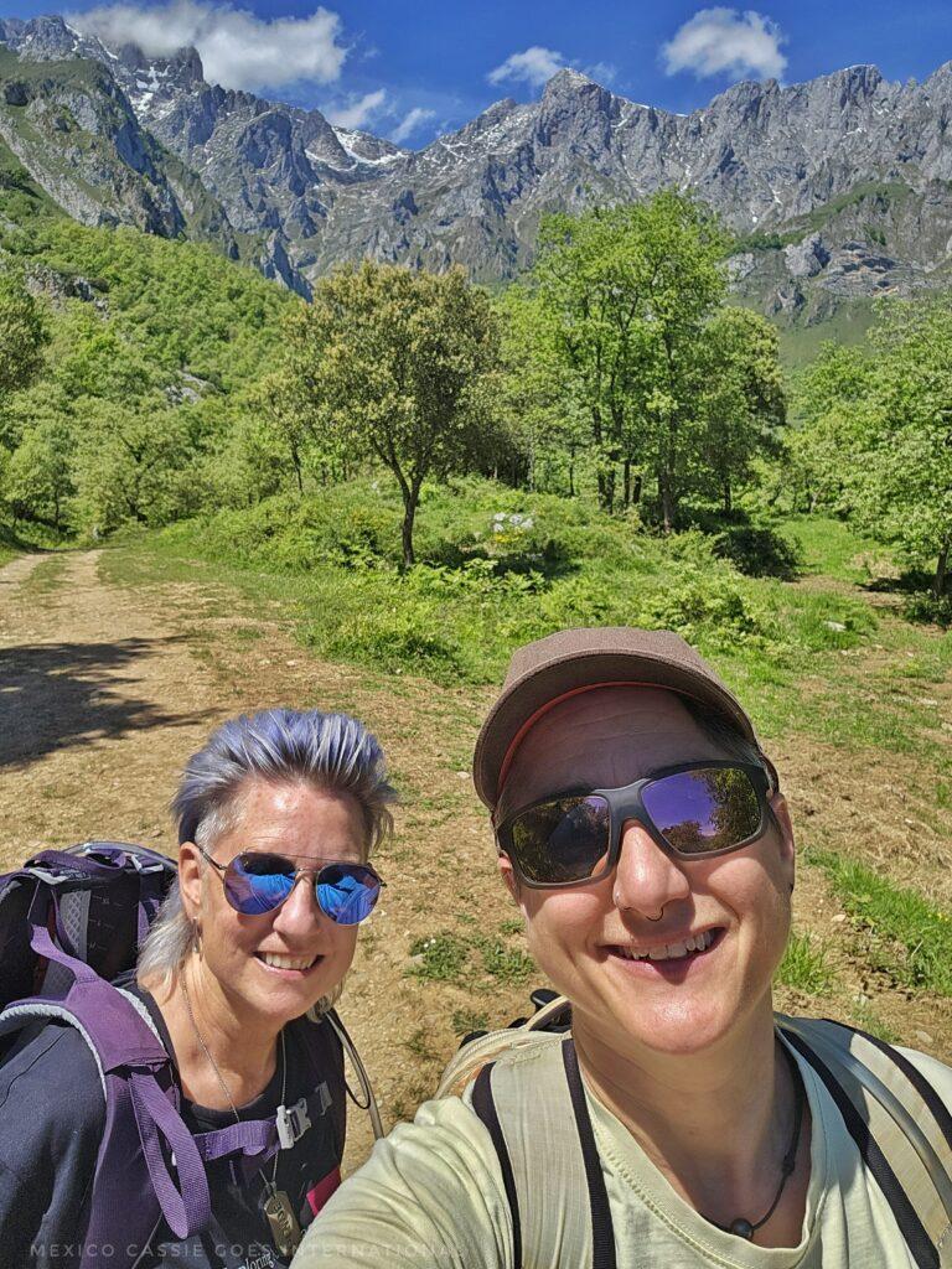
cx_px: 476
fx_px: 917
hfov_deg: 54.9
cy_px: 634
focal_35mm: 25
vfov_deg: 69.4
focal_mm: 3.3
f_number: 2.2
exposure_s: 1/866
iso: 25
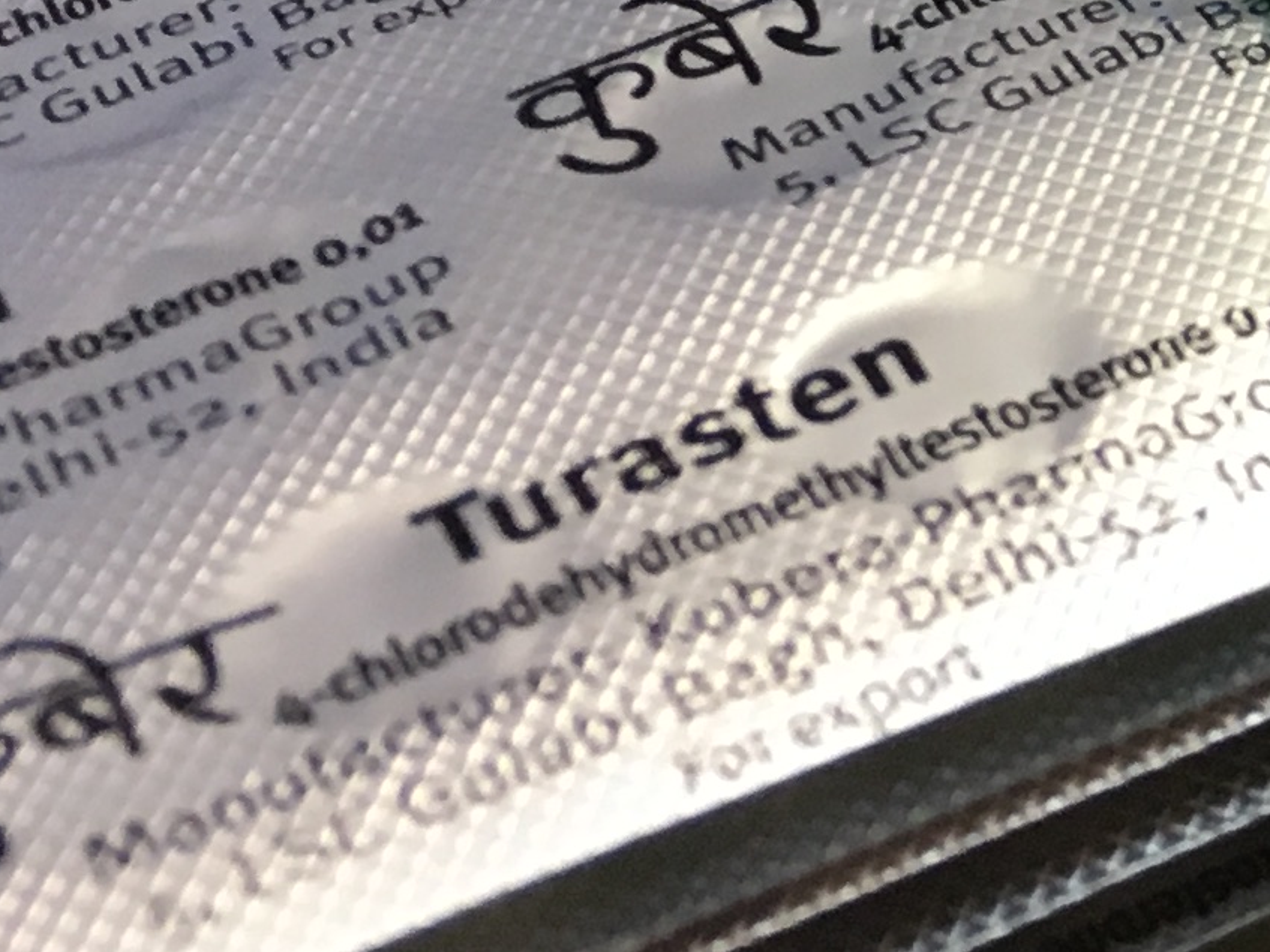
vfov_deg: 10.3
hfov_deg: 12.6
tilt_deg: -32.6
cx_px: 2506
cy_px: -570
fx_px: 5062
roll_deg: -3.1
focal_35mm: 138
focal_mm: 4.15
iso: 50
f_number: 2.2
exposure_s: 1/33
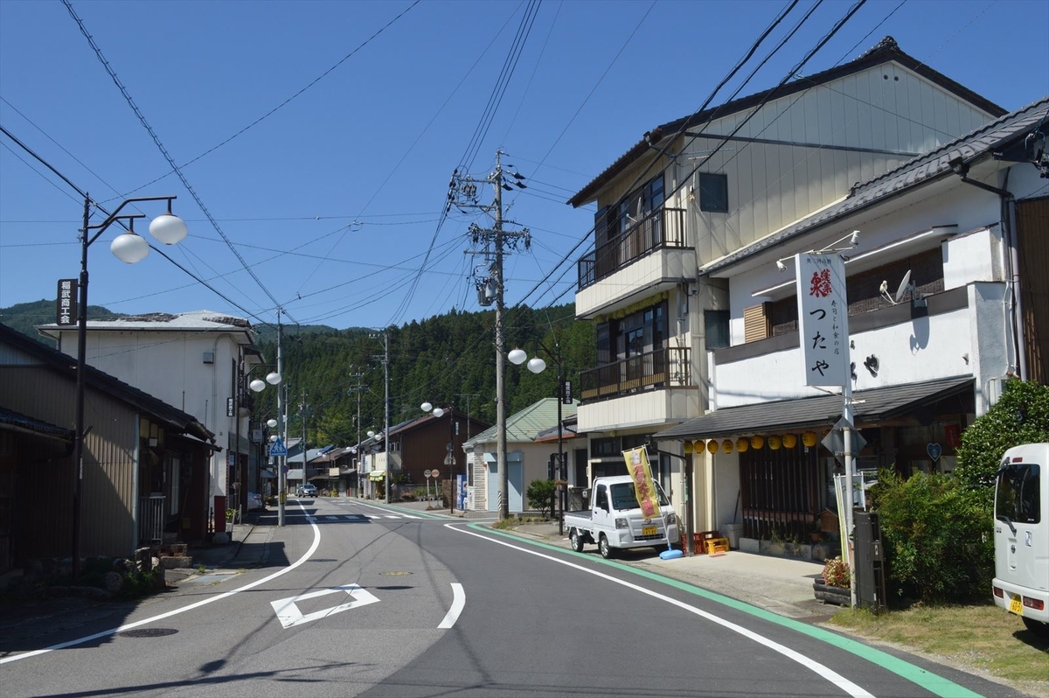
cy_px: 349
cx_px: 524
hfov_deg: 57.3
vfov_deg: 39.9
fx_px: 961
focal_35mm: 33
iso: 400
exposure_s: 1/500
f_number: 11
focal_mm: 22
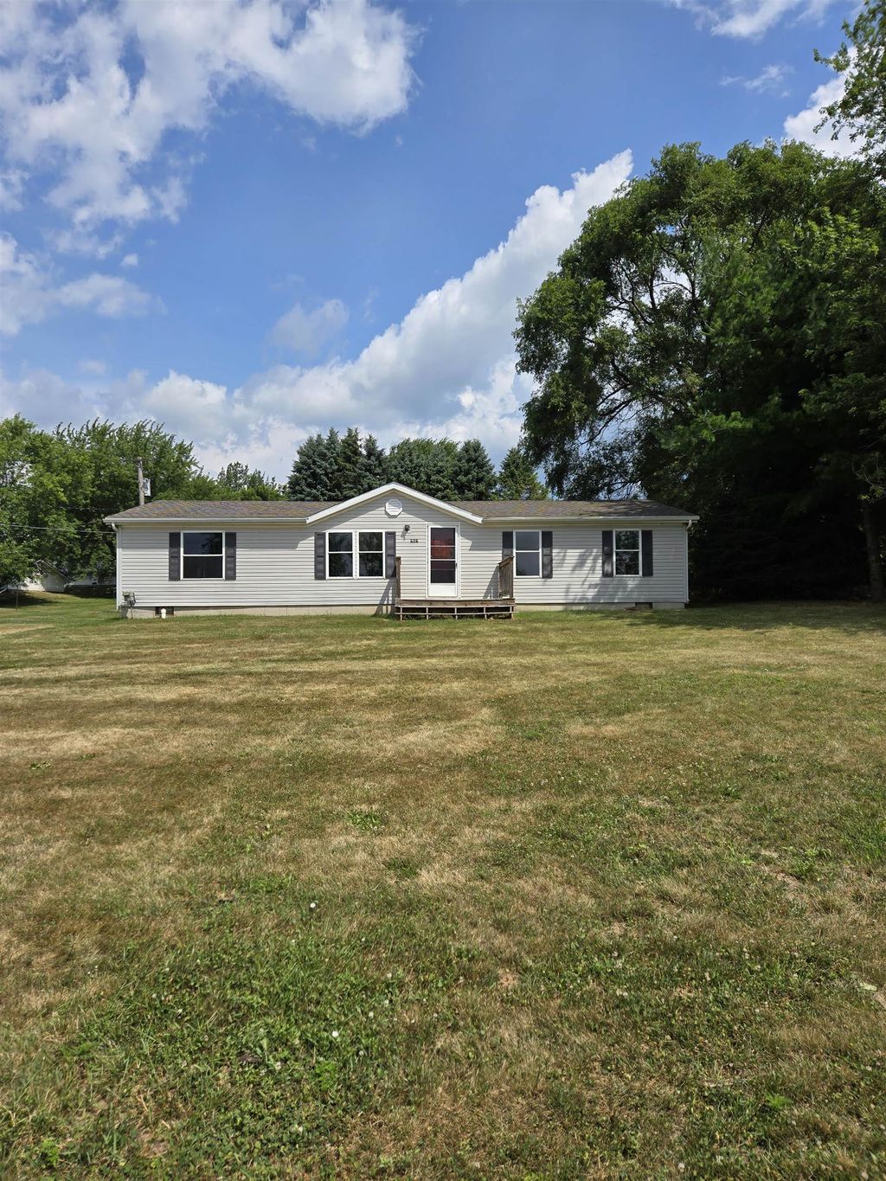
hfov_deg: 58.9
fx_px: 785
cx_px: 443
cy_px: 590
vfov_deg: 73.9
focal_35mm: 23
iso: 25
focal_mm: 5.4
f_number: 1.8
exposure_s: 1/2450
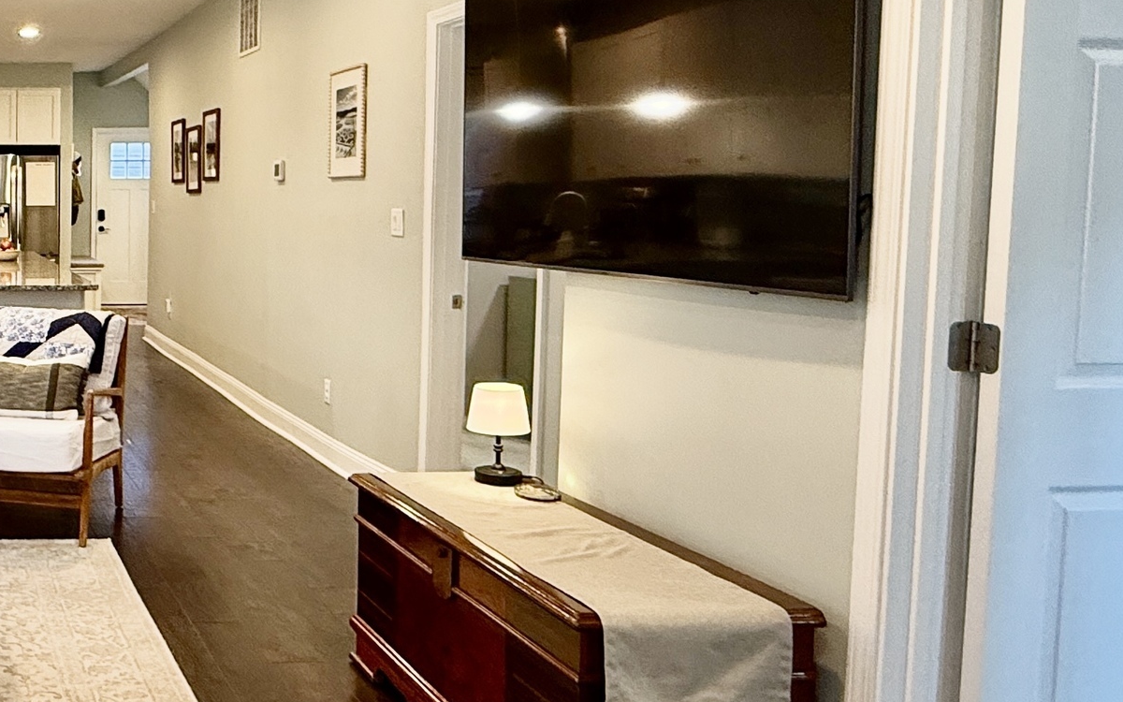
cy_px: 261
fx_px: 1163
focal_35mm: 38
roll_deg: -0.2
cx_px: -41
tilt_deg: -3.1
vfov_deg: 33.4
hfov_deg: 43.0
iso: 250
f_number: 2.2
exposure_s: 1/60
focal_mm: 2.22
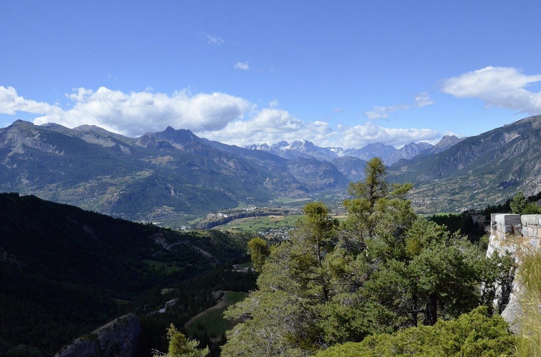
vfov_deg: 41.5
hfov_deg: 59.6
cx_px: 270
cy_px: 178
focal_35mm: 32
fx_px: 472
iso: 1600
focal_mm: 21
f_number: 18
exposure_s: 1/1000
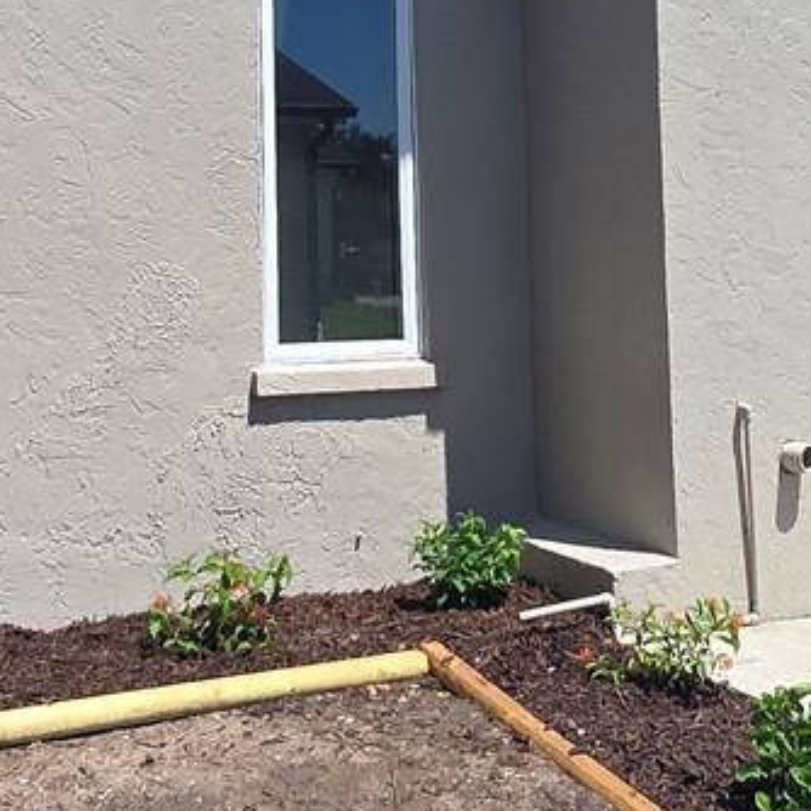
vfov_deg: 30.2
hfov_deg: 31.1
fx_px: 1458
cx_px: 379
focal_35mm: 55
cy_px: 143
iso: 40
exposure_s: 1/2000
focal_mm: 2.2
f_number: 1.9
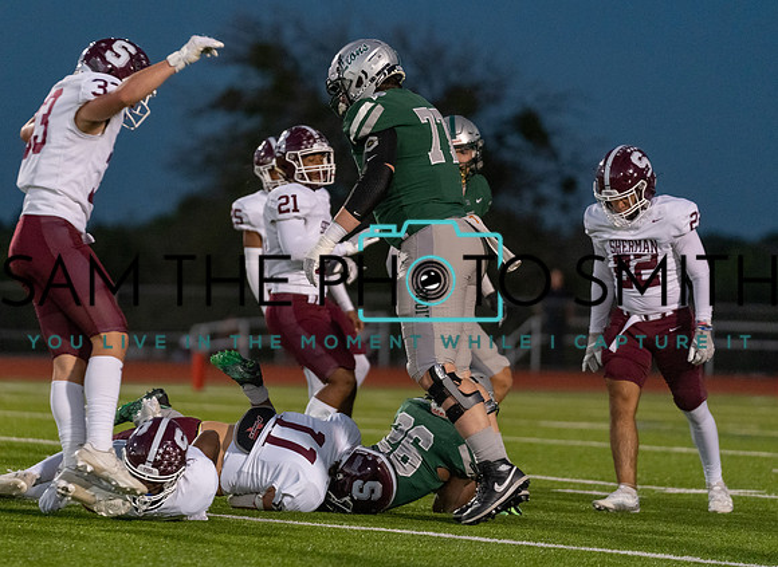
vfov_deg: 6.2
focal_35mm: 234
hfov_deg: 8.5
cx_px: 332
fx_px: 5211
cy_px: 292
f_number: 2.8
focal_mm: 200
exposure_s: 1/1250
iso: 5000
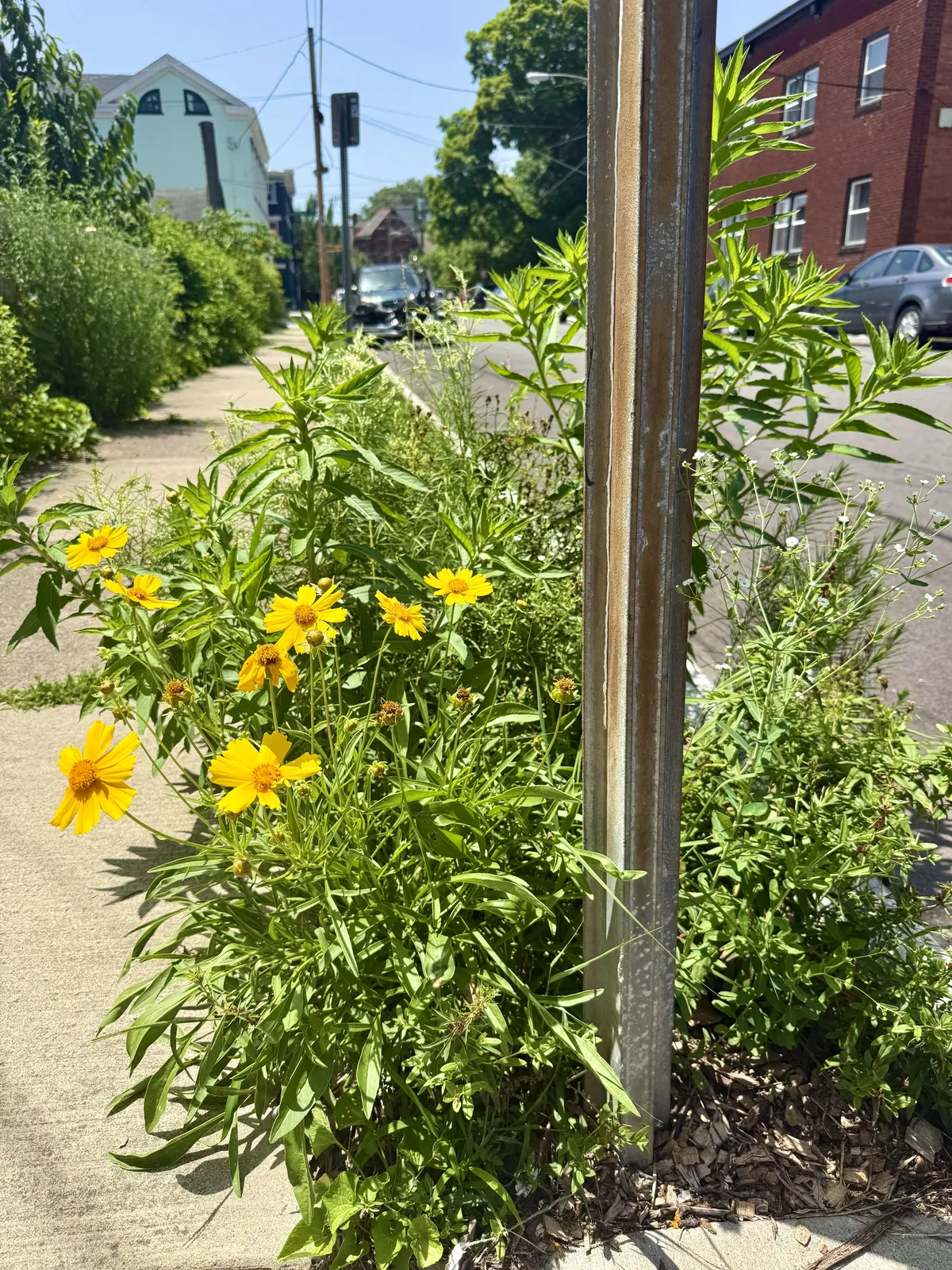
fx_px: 880
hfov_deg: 56.8
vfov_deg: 71.6
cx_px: 476
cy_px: 635
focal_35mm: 24
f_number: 1.78
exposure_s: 1/5319
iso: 80
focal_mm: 6.76
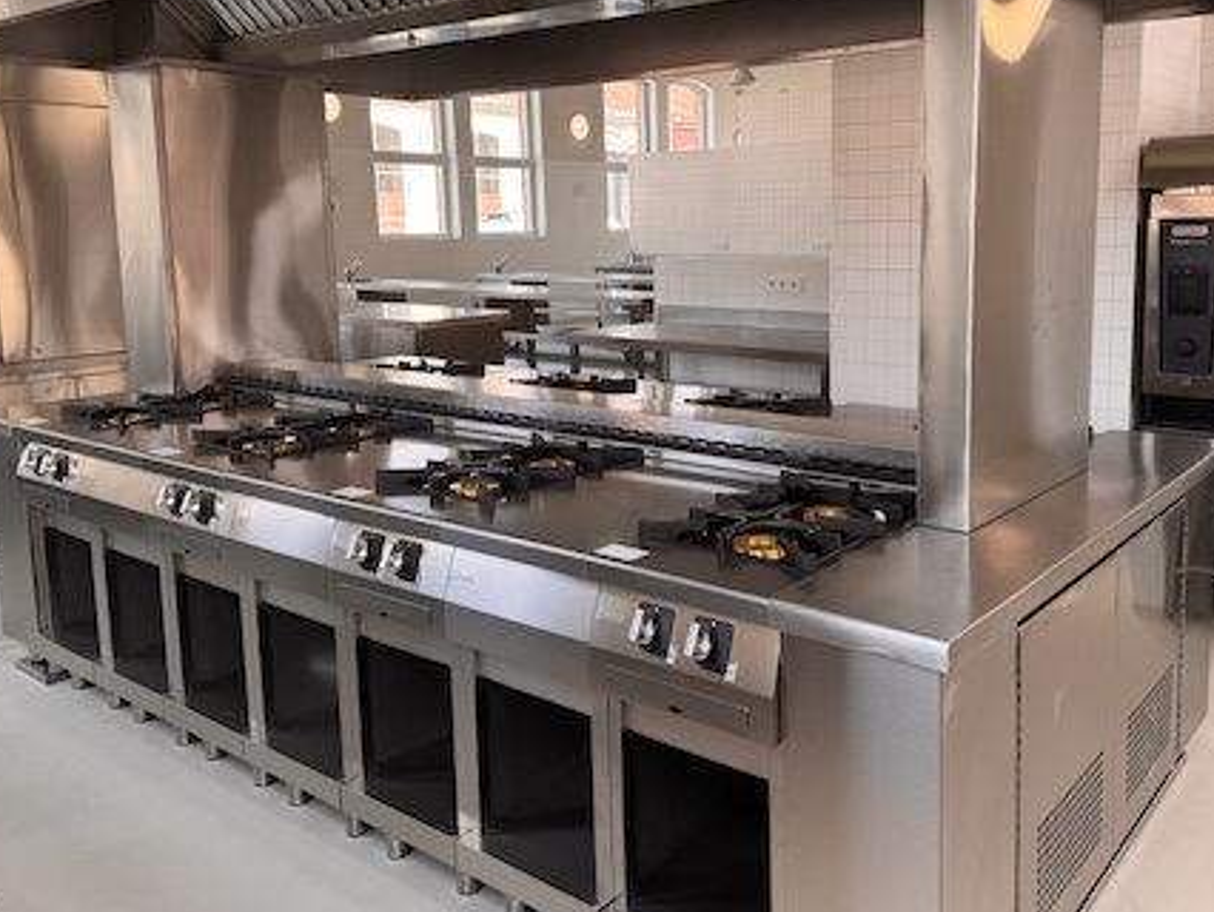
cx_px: 695
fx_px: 1088
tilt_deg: -7.5
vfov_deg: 45.2
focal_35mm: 31
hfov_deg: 58.1
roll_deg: +1.2
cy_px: 361
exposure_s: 1/187
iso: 64
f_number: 1.78
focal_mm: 6.76
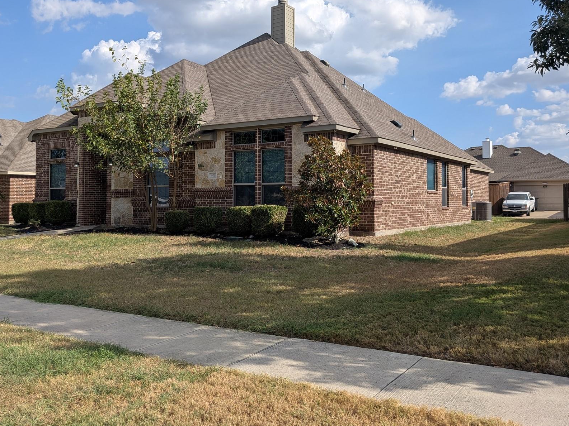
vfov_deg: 45.3
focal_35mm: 31
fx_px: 509
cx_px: 267
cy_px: 178
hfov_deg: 58.3
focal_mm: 4.53
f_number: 1.7
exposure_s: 1/2128
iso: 29
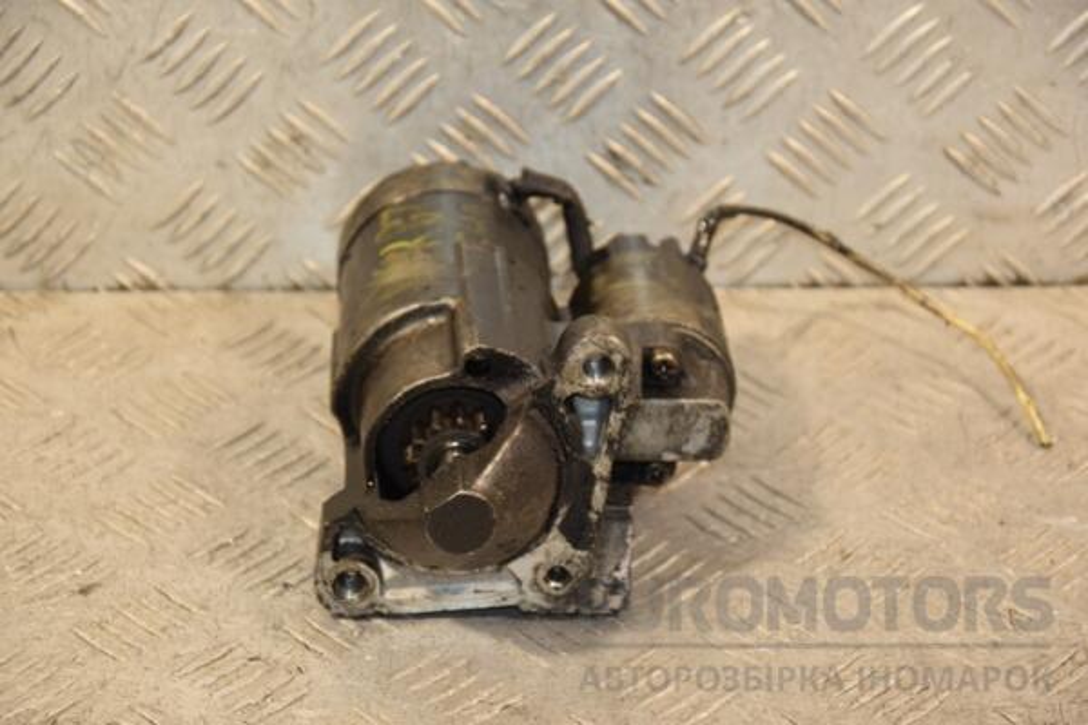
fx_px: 3626
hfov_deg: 17.1
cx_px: 544
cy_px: 362
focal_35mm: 120
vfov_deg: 11.4
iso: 800
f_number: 5.3
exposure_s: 1/100
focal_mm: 80
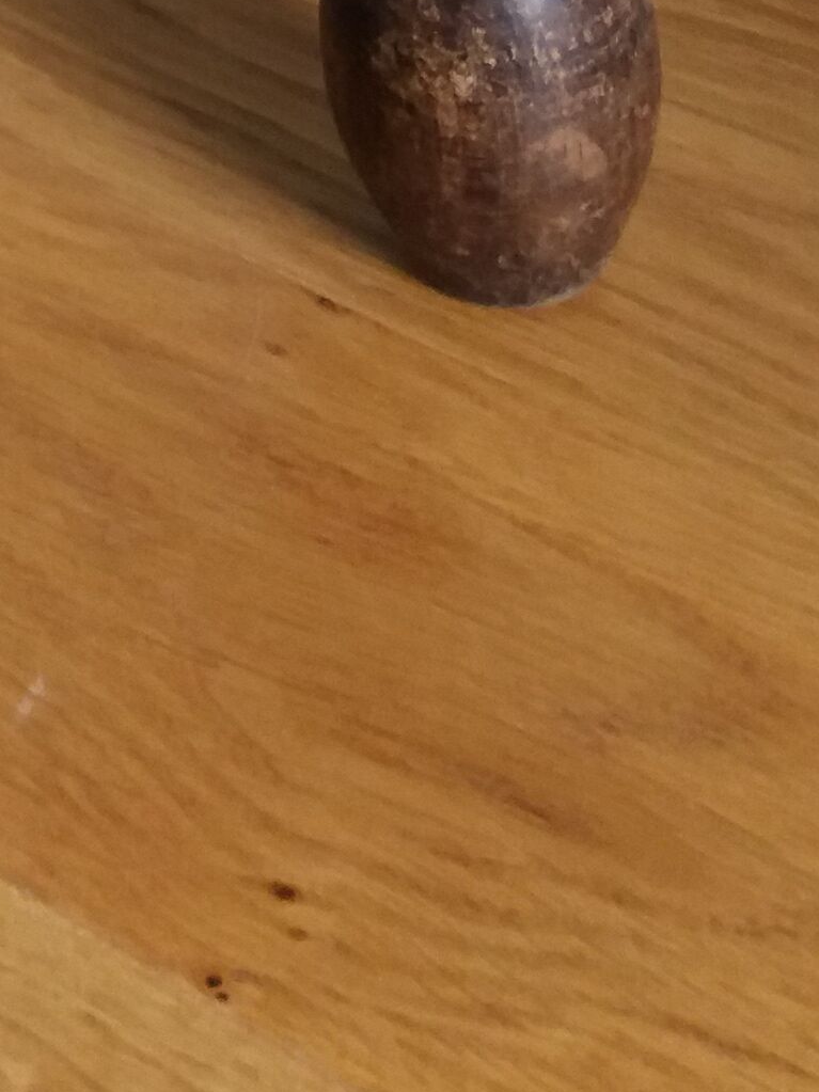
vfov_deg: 15.3
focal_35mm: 113
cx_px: -483
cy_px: -800
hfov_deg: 12.3
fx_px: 3565
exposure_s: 1/33
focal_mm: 3.7
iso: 100
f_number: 1.9
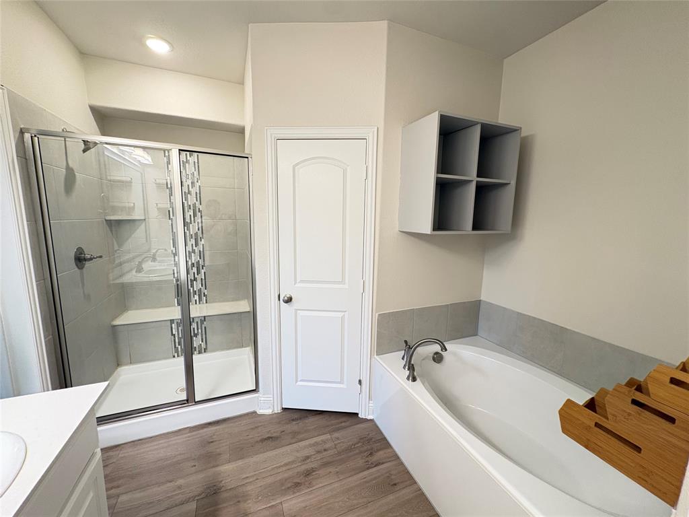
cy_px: 258
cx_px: 344
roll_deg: -0.9
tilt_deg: -9.3
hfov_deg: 102.1
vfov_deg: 85.7
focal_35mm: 14
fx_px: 279
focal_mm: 2.22
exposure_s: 1/60
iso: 250
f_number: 2.2
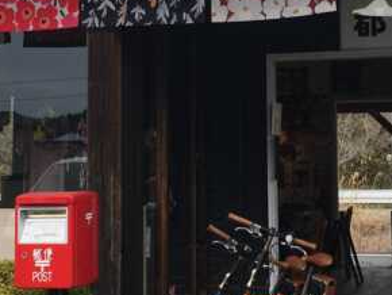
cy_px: 83
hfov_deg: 24.4
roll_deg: +1.2
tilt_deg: +5.8
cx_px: 207
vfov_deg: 18.4
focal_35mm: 80
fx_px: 907
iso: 25
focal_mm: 4.15
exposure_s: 1/214
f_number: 2.2
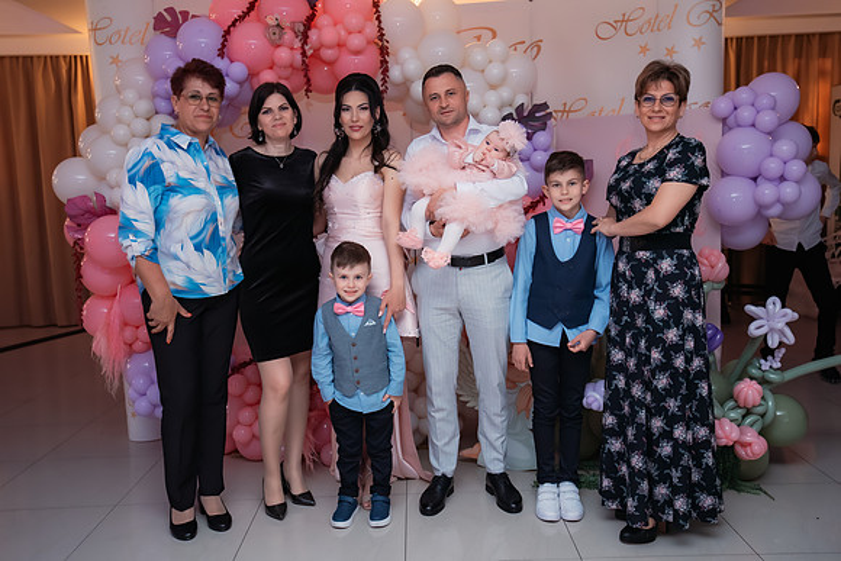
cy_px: 281
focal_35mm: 34
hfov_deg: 56.0
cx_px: 425
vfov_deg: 39.1
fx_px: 791
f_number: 2.8
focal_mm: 30
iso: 1600
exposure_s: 1/200
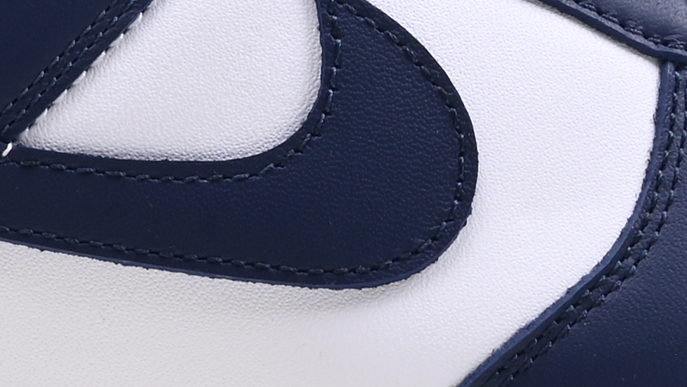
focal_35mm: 258
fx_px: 4701
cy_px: -503
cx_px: 109
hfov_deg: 8.3
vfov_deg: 4.6
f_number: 16
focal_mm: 40
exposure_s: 1/2
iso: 100
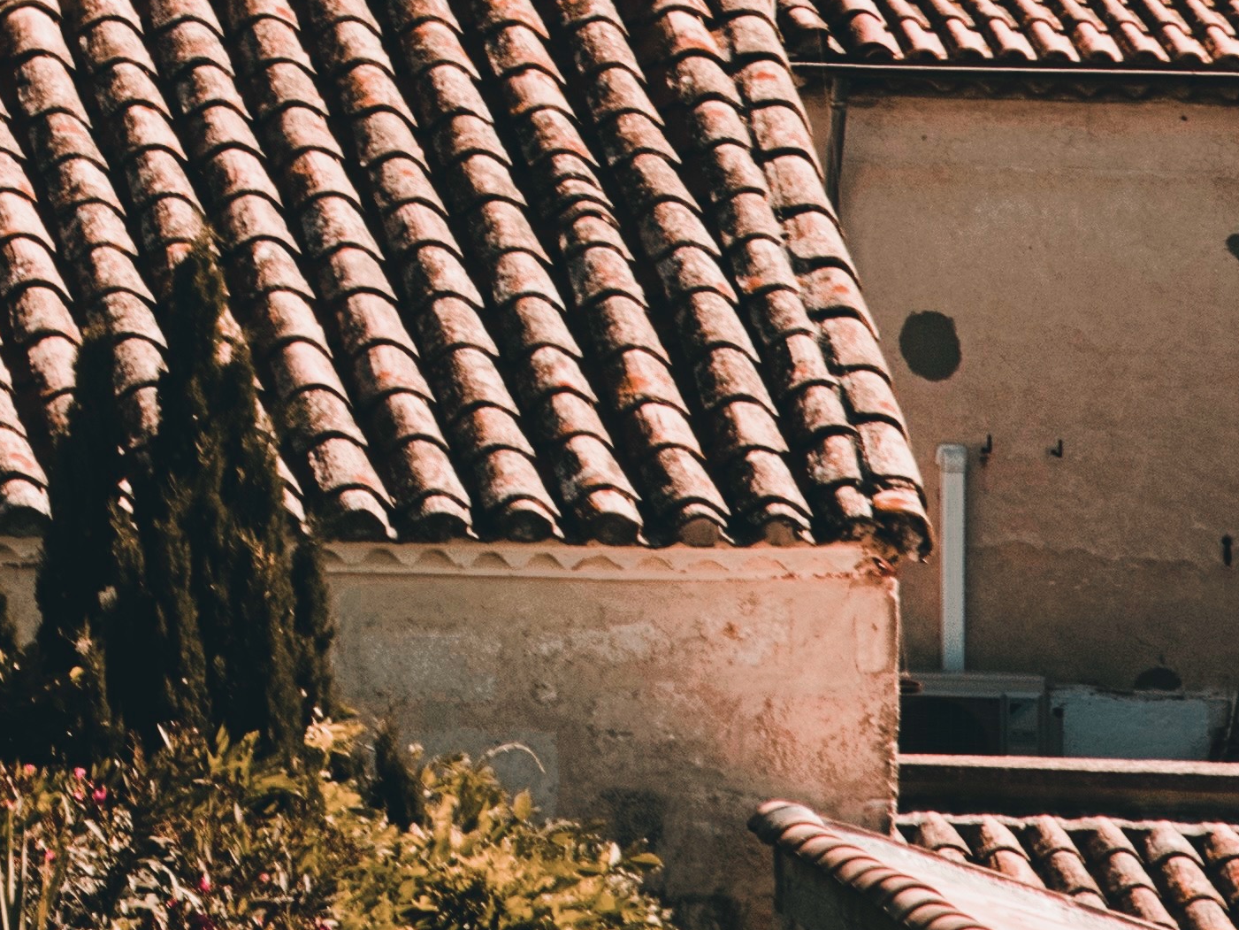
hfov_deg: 4.3
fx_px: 16359
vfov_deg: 3.2
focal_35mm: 457
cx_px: -1542
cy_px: -1639
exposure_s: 1/1250
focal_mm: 70
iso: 100
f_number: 4
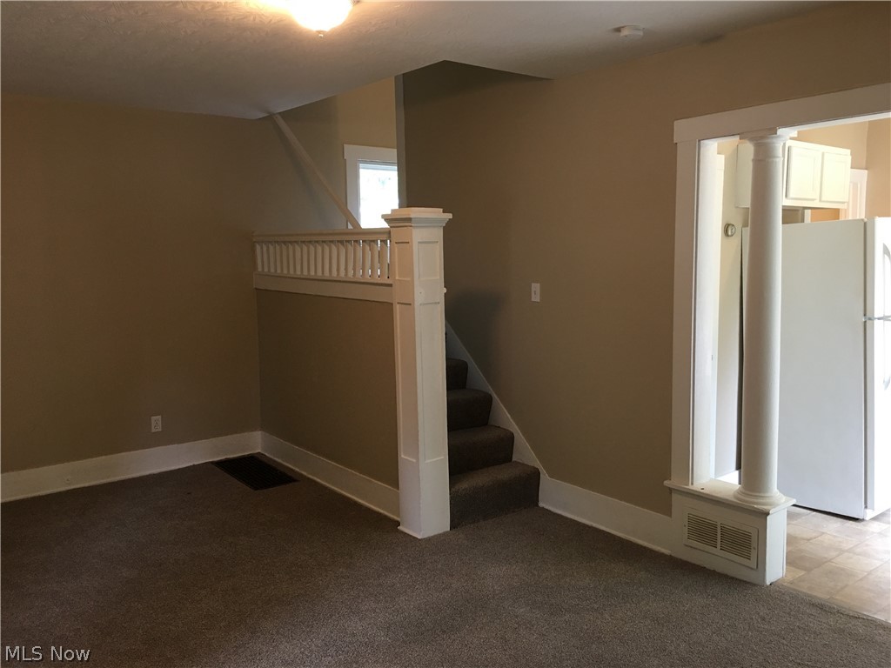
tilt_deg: -3.9
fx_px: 746
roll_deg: +0.3
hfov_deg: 61.7
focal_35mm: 29
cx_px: 446
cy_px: 334
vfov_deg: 48.2
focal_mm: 4.15
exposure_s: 1/15
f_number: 2.2
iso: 50
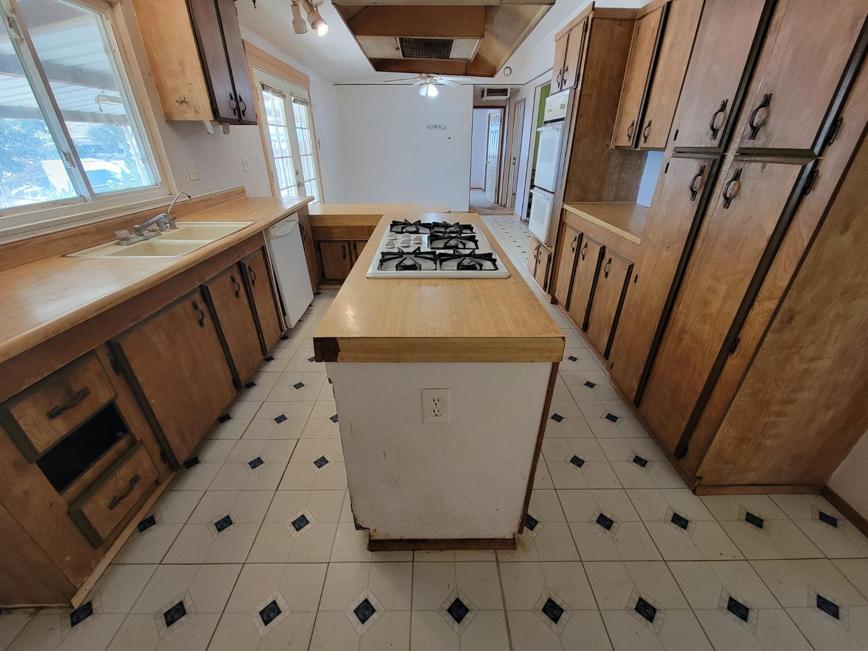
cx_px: 434
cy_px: 326
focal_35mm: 13
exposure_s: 1/60
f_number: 2.2
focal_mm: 2.2
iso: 320
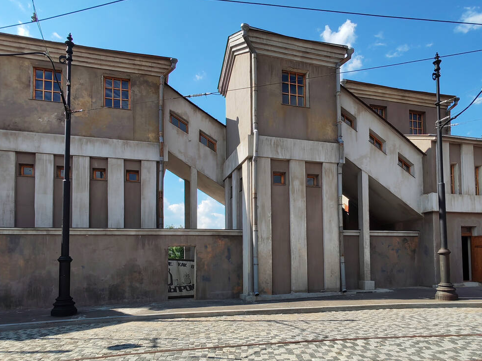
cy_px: 184
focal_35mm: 22
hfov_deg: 76.4
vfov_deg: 61.1
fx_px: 306
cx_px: 243
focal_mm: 1.96
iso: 50
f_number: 2.2
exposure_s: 1/1000
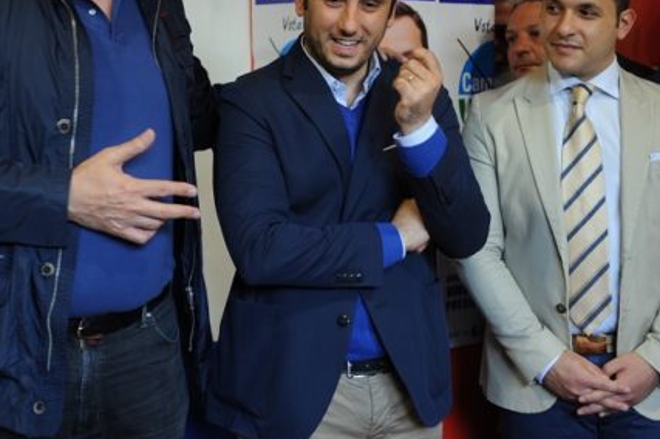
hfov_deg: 31.7
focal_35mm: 63
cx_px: 235
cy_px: 92
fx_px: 1154
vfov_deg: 21.3
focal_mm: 35
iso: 800
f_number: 2.8
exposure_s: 1/50
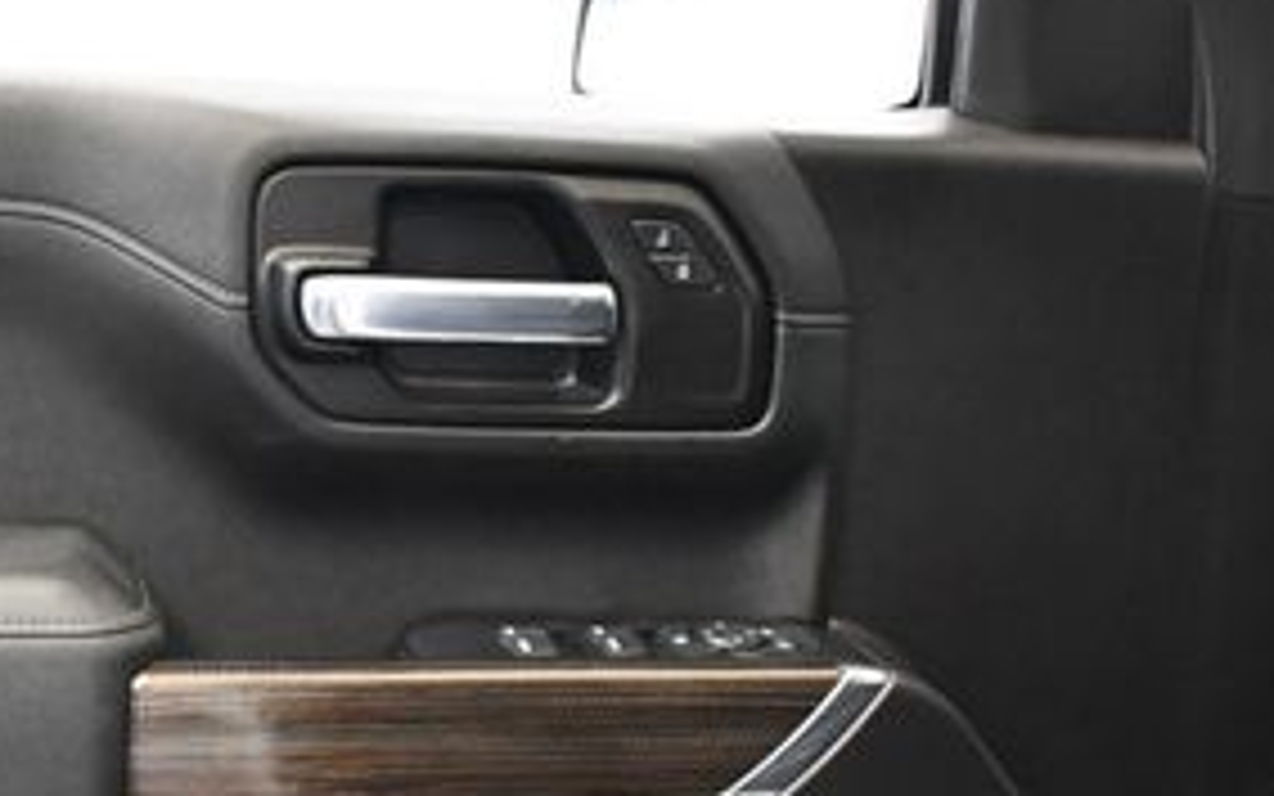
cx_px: 117
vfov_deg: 15.5
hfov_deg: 24.2
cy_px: 787
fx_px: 2882
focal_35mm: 83
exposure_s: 1/80
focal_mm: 18
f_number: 3.5
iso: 3200
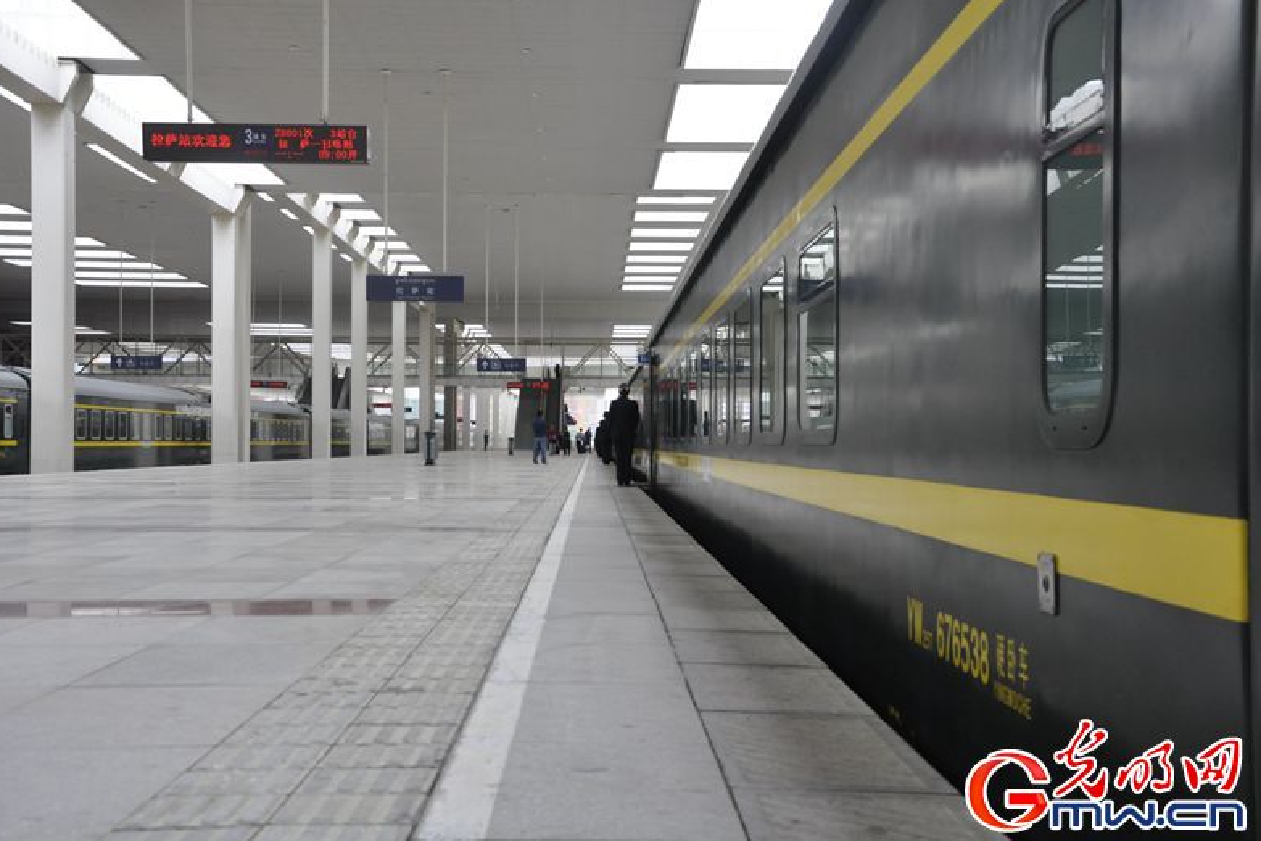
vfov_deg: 27.5
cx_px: 623
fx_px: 1716
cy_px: 423
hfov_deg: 40.3
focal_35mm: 49
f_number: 7.1
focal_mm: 32
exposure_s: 1/200
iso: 1000
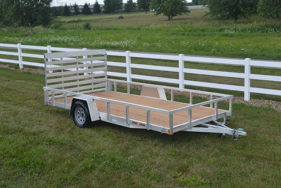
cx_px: 140
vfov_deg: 28.1
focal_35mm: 48
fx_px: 375
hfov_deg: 41.1
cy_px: 94
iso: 100
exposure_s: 1/160
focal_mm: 32
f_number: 6.3
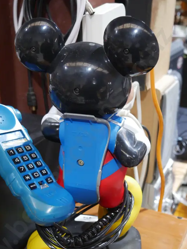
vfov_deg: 35.8
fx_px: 382
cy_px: 164
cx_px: 68
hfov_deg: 27.4
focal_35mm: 53
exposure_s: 1/60
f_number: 4.4
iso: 1600
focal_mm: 20
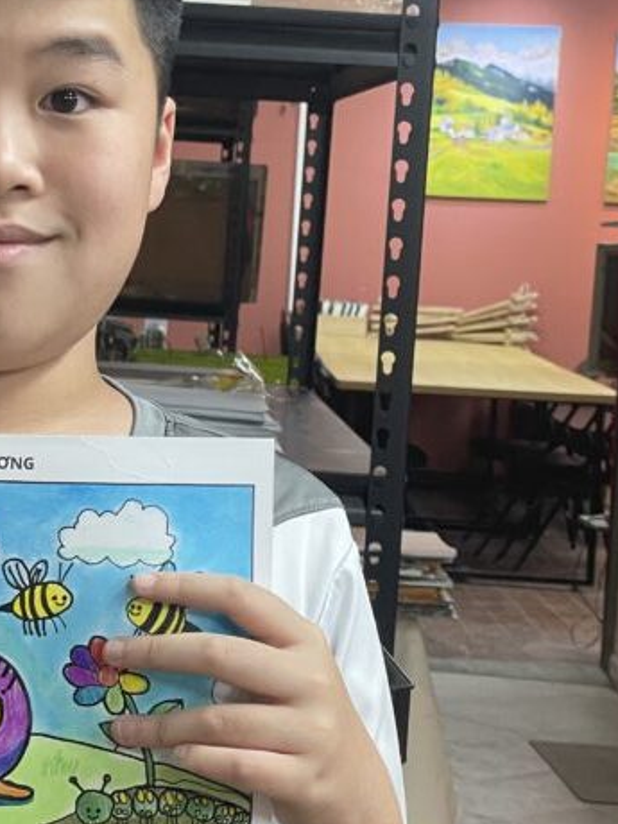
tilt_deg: -4.0
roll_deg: -3.1
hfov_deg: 12.9
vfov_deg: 17.4
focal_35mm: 113
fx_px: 2690
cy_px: 417
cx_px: -38
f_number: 2
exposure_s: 1/100
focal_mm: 6
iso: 160
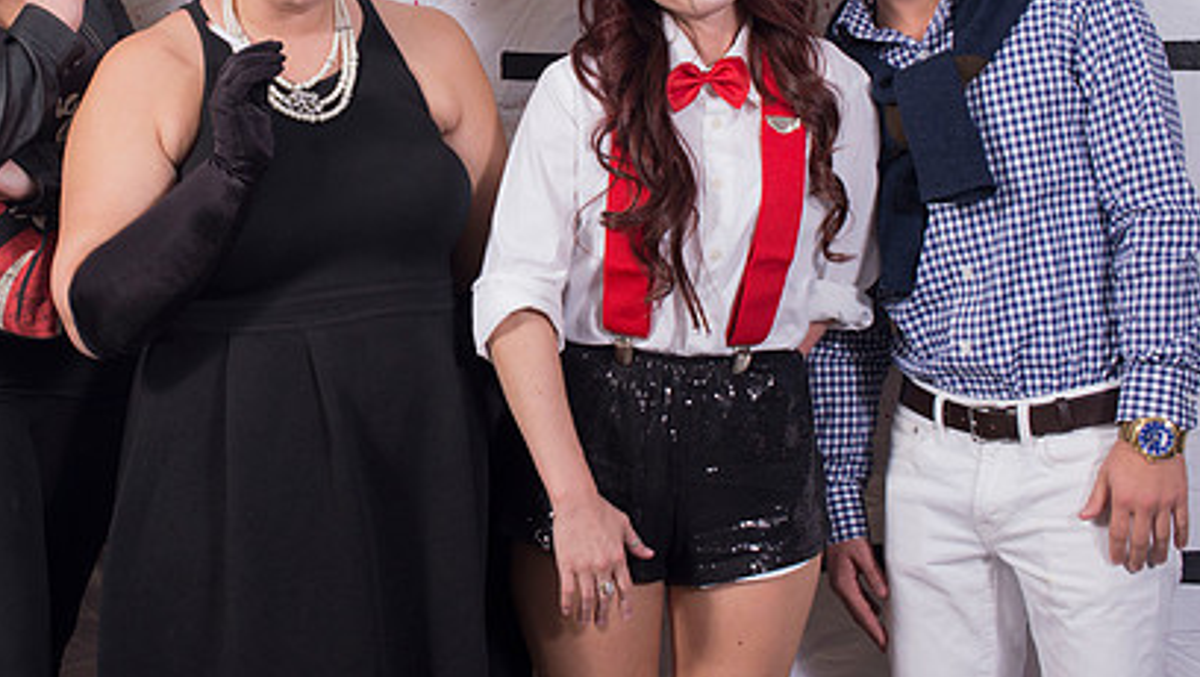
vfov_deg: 14.1
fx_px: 2706
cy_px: 84
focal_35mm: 85
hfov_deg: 24.8
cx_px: 335
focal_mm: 50
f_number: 9
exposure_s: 1/125
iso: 640
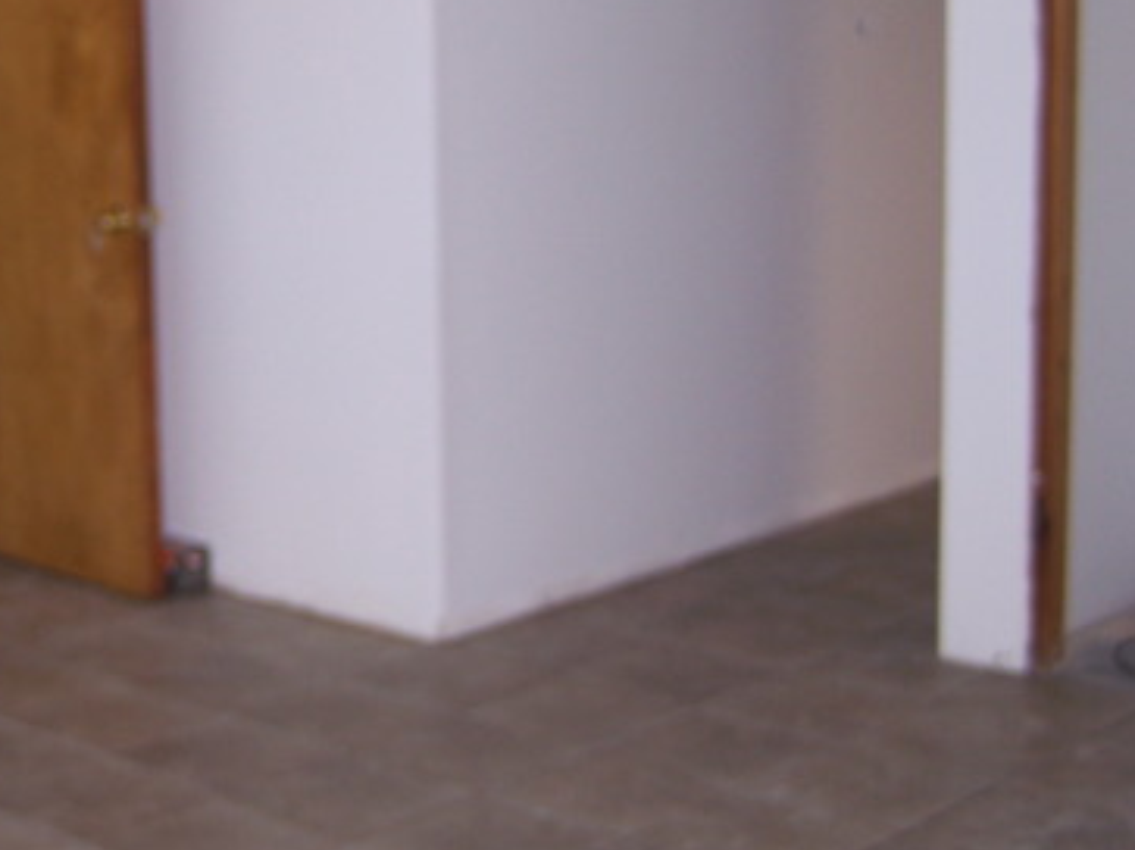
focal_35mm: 67
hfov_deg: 28.1
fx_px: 2196
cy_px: 275
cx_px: 153
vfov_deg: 21.8
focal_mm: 6.3
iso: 80
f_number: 2.8
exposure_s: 1/60
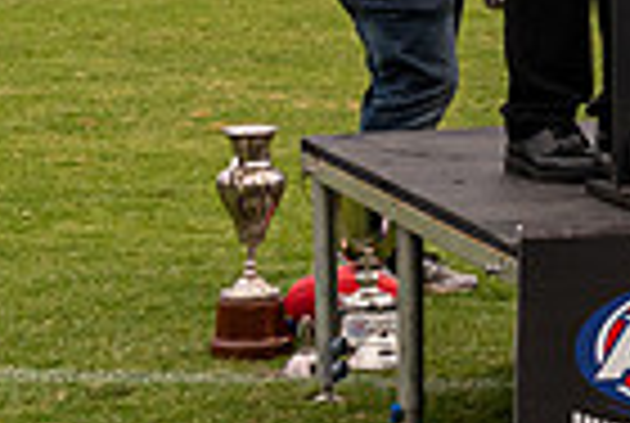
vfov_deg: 6.8
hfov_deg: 9.5
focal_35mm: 200
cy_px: -197
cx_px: 1306
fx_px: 3507
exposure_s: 1/400
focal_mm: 27
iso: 400
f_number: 6.3
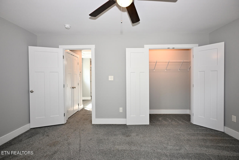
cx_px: 120
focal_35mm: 18
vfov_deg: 67.4
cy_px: 80
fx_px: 120
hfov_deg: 90.0
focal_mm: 12
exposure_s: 1/60
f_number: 4
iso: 450
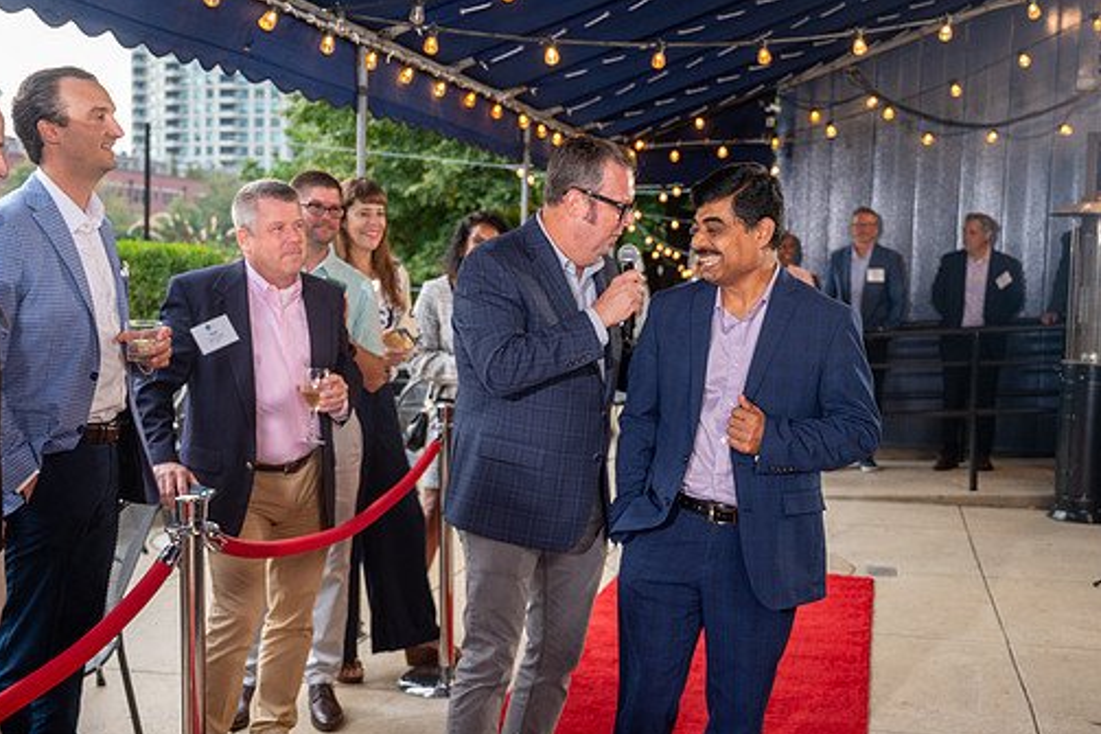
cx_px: 532
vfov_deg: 29.8
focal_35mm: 45
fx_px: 1376
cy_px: 399
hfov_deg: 43.6
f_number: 4
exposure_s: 1/125
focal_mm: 39
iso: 800
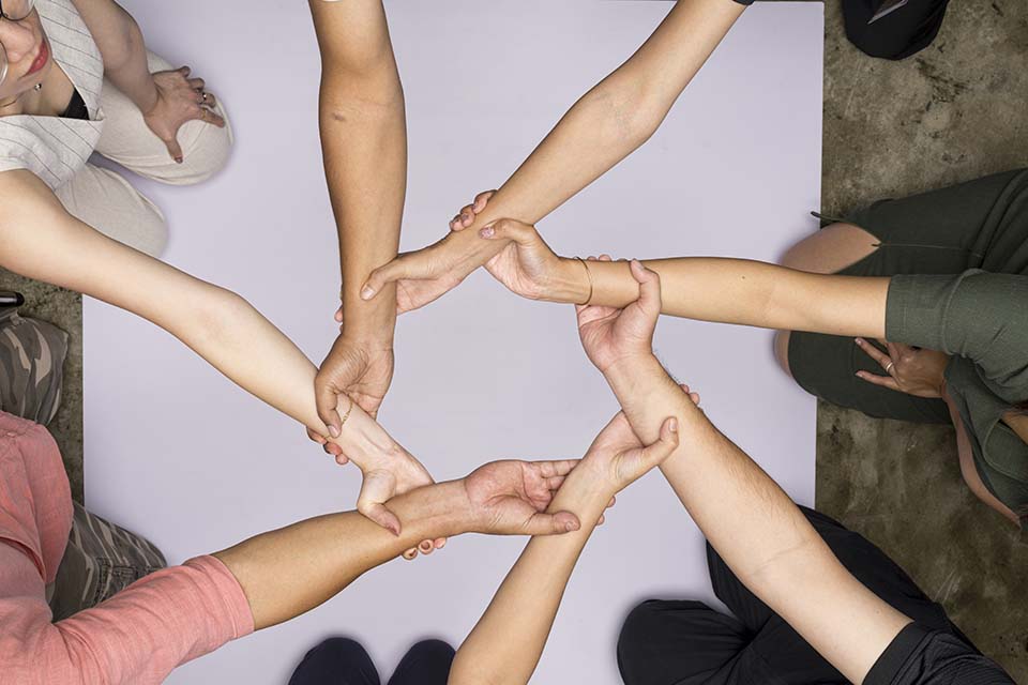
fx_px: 971
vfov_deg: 38.9
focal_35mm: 34
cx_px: 514
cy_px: 342
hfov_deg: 55.8
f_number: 7.1
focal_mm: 34
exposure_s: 1/200
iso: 64
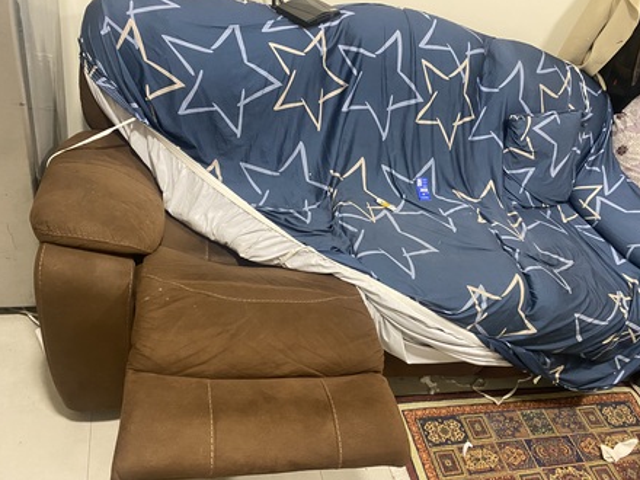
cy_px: 241
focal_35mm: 27
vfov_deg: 51.4
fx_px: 499
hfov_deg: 65.3
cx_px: 327
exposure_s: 1/50
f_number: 1.8
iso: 400
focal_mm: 4.25
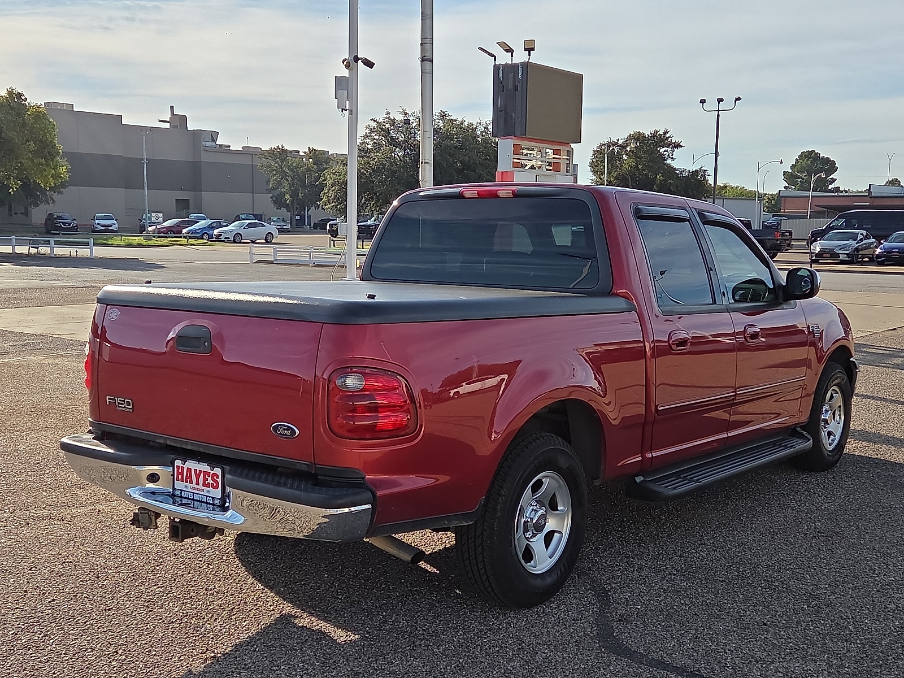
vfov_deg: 36.0
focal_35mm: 40
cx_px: 452
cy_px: 339
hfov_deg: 46.8
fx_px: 1045
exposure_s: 1/2500
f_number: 1.8
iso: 25
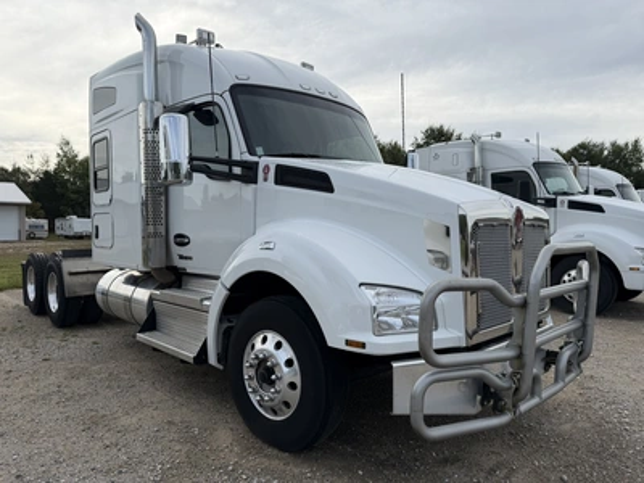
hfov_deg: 71.6
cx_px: 322
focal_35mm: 24
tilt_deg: +0.4
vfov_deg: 56.8
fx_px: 446
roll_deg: -1.2
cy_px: 242
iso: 80
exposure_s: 1/4167
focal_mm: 6.76
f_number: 1.78
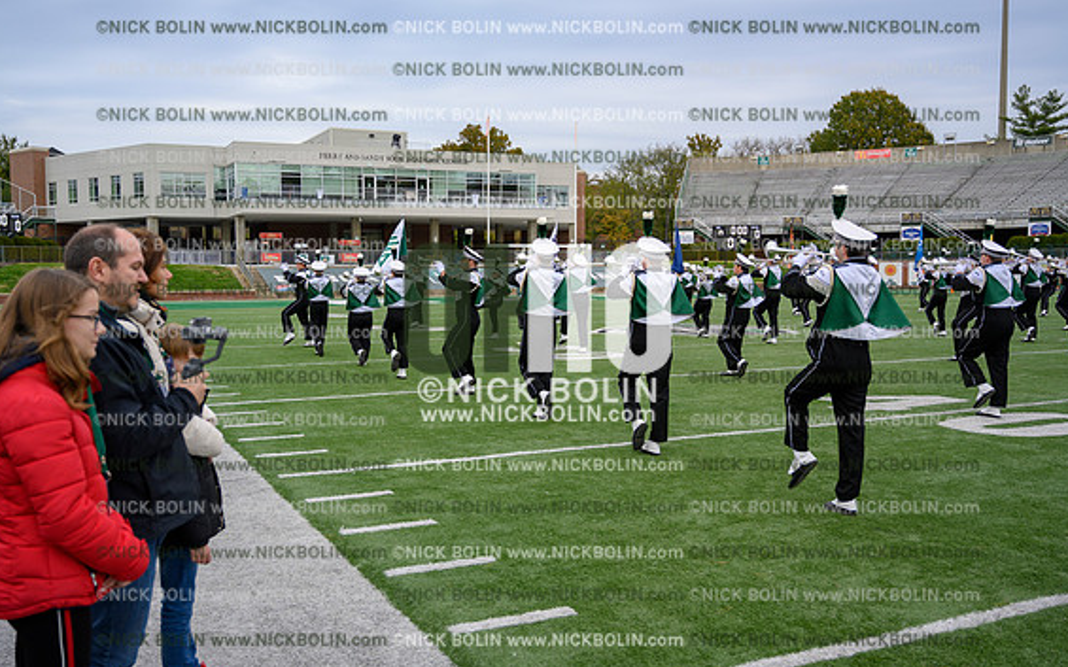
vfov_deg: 37.3
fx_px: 990
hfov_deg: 56.7
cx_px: 537
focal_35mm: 34
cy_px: 334
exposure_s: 1/500
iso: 125
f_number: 4
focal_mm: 32.5
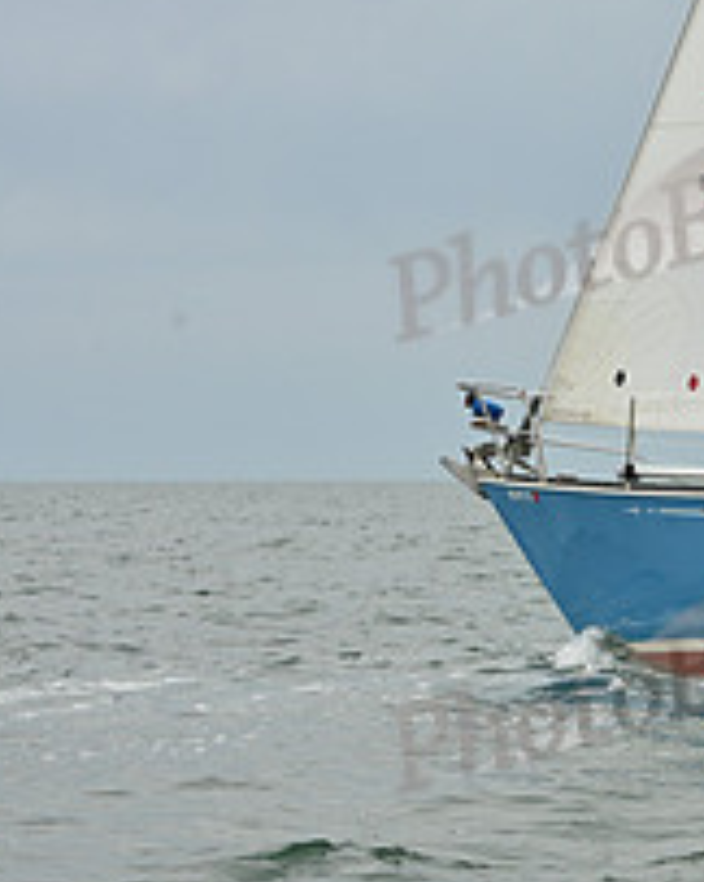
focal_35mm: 188
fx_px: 4904
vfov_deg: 10.3
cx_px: 1230
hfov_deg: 8.0
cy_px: 393
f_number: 10
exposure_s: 1/800
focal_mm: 70
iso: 320
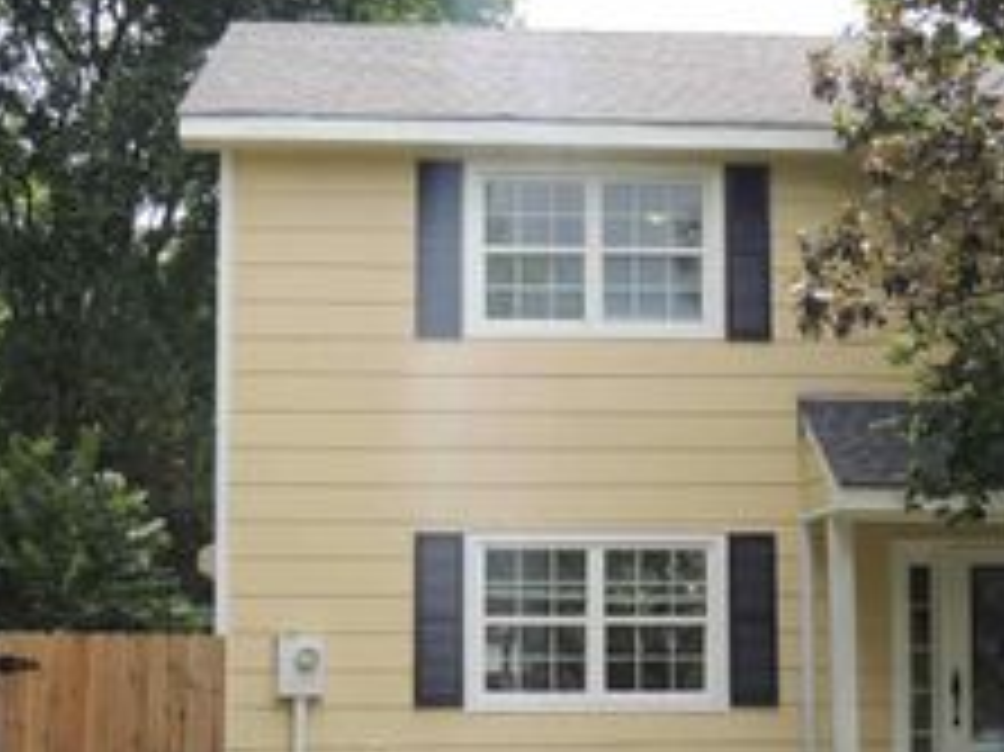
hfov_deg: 26.3
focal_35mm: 74
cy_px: 489
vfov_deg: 19.8
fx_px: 2145
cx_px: 590
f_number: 3.2
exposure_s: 1/400
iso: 100
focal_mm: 5.8
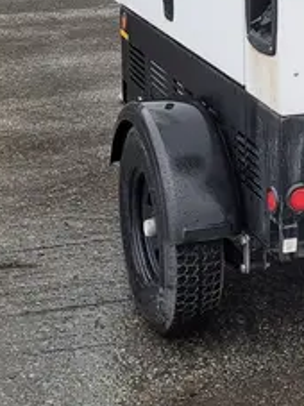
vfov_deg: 22.7
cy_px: 42
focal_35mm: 84
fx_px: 985
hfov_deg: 17.1
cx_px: 318
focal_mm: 5.4
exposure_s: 1/120
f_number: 1.8
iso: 125
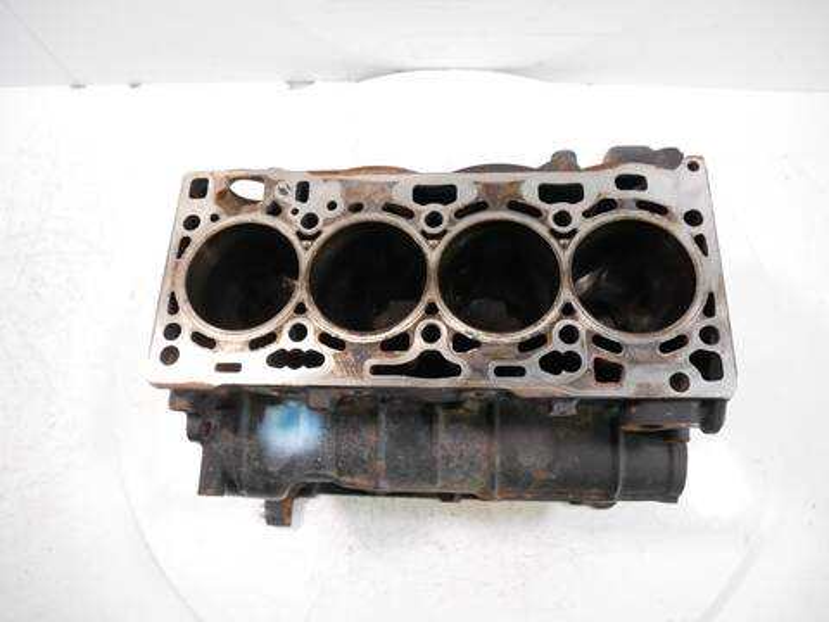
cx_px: 414
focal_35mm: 24
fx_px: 575
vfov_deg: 56.8
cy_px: 311
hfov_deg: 71.6
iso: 1000
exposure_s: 1/60
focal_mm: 12
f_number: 3.5
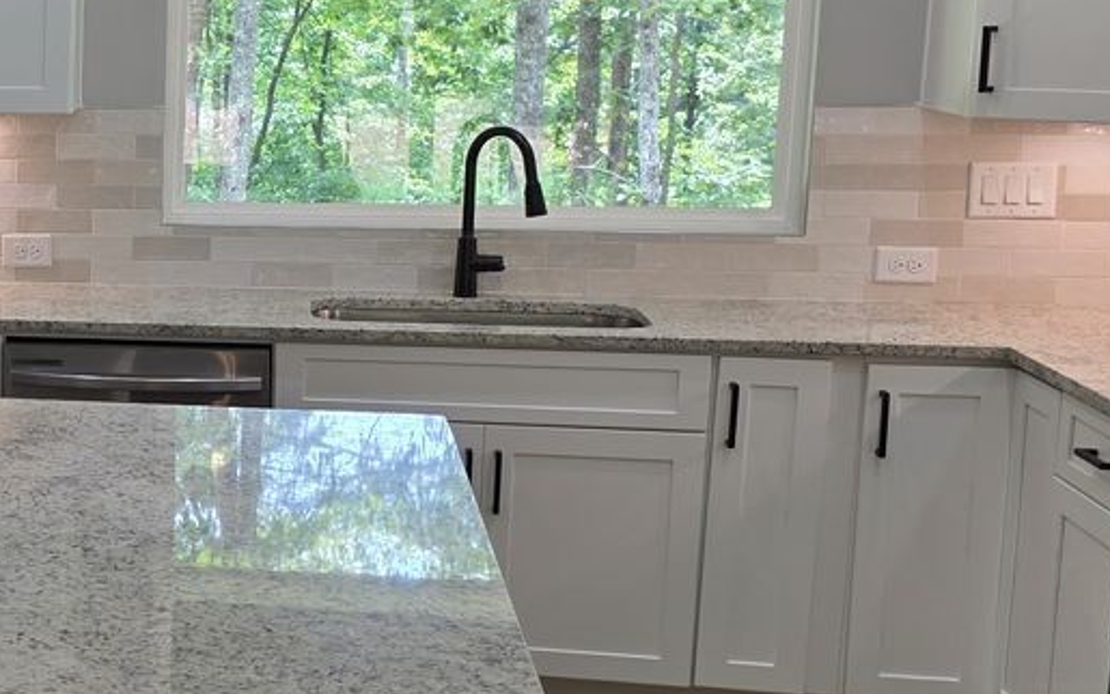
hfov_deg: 24.7
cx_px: -386
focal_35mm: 71
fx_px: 2148
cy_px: 361
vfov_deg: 18.4
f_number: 1.7
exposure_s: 1/120
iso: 50
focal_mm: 6.3
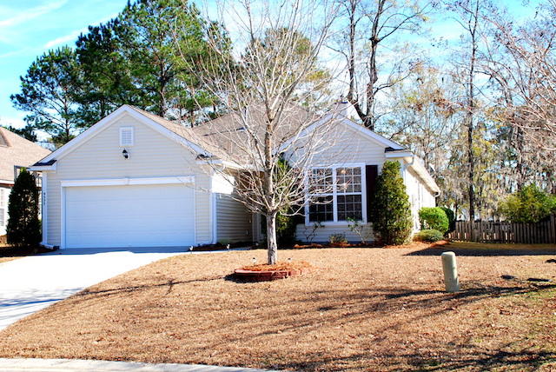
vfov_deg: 29.0
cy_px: 186
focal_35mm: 46
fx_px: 719
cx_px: 278
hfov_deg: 42.3
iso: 400
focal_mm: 31
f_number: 9
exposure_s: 1/320
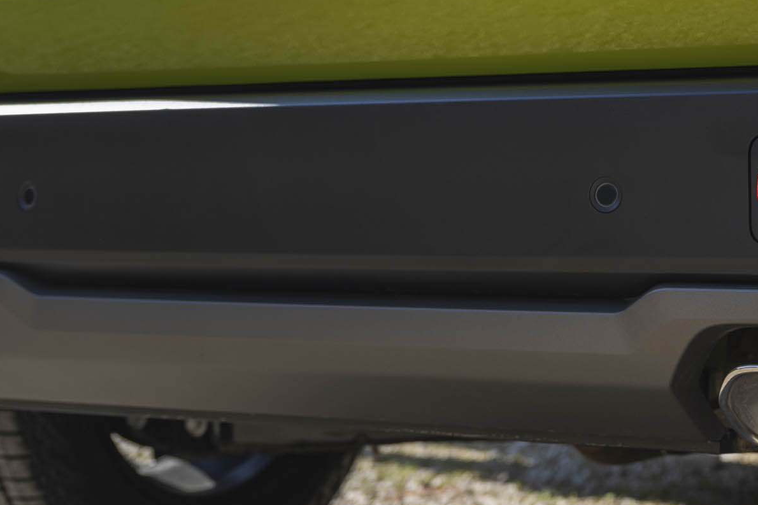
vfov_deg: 13.9
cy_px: 173
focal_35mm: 98
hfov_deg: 20.3
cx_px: 703
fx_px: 2063
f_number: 3.5
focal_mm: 36
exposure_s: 1/500
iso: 64
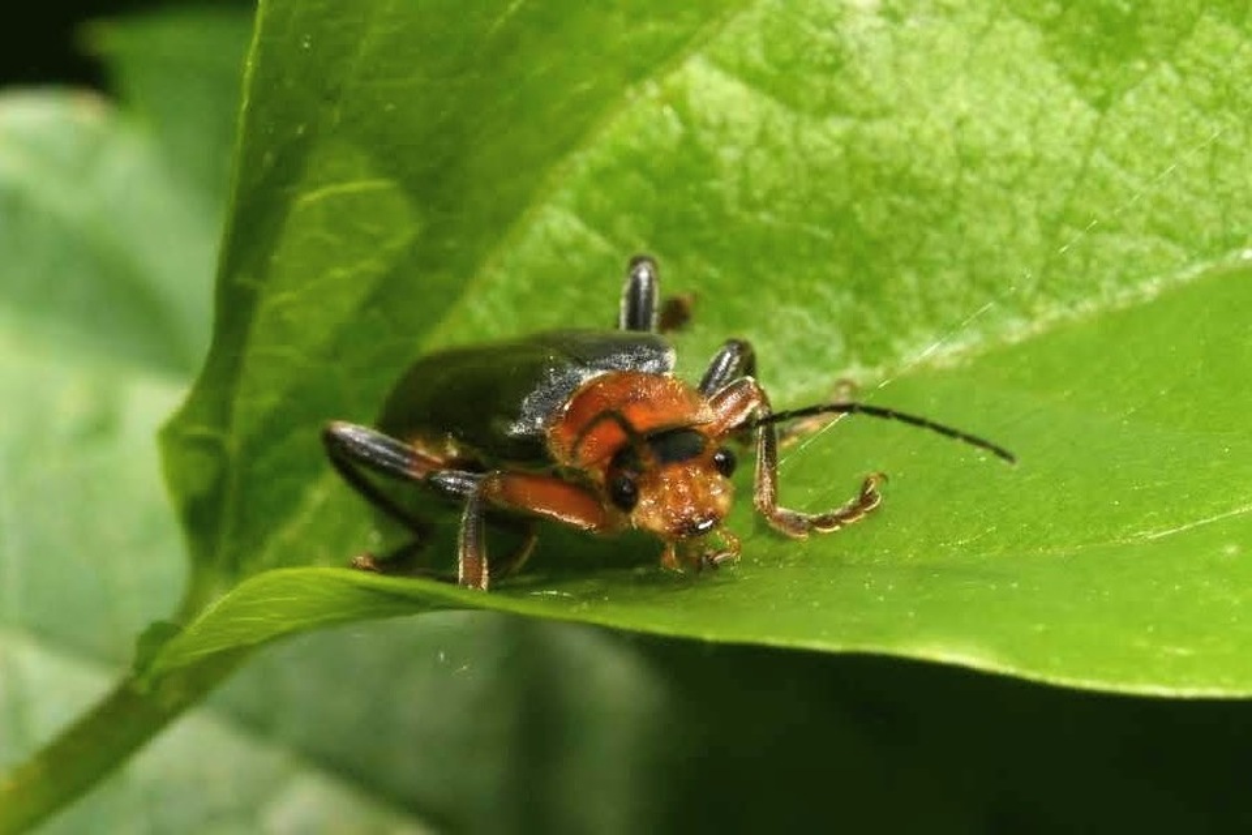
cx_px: 626
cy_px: 418
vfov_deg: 8.7
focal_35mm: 158
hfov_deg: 13.0
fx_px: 5477
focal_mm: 105
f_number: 29
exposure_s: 1/60
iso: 100
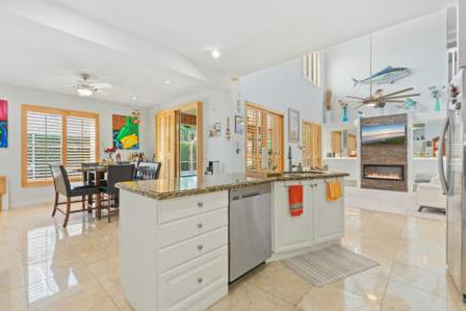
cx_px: 229
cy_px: 151
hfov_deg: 100.4
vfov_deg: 77.3
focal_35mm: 15
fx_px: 194
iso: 250
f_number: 9
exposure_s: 1/5
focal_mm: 14
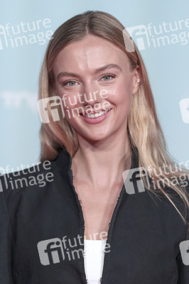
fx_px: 1554
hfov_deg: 7.0
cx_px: 94
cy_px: 142
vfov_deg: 10.5
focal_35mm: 197
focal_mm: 197
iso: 500
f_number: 3.5
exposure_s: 1/250
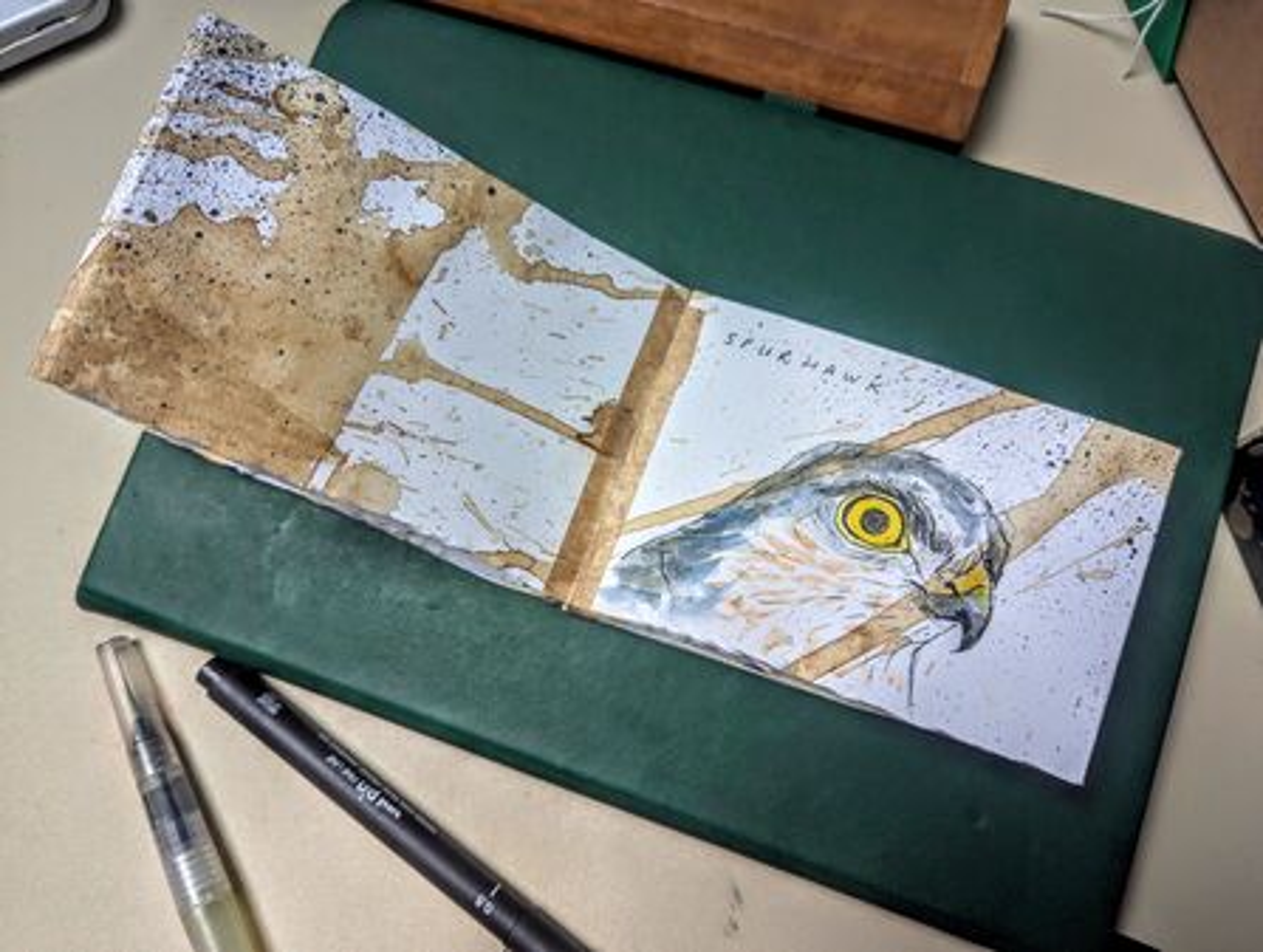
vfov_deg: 57.0
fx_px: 877
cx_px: 632
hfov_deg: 71.5
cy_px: 476
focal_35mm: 24
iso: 45
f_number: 1.85
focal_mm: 6.81
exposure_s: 1/140
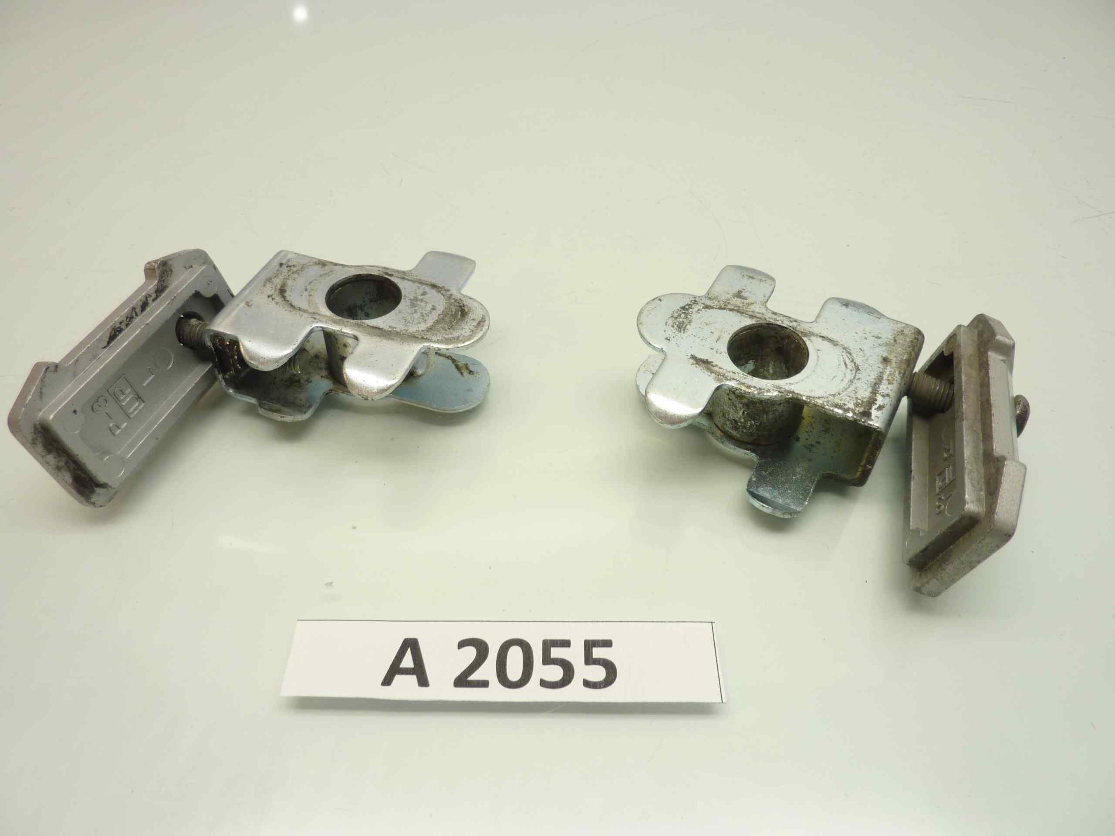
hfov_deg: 69.4
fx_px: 805
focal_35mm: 25
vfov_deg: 54.9
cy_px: 418
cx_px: 558
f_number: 3.3
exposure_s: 1/20
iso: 80
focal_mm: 4.1
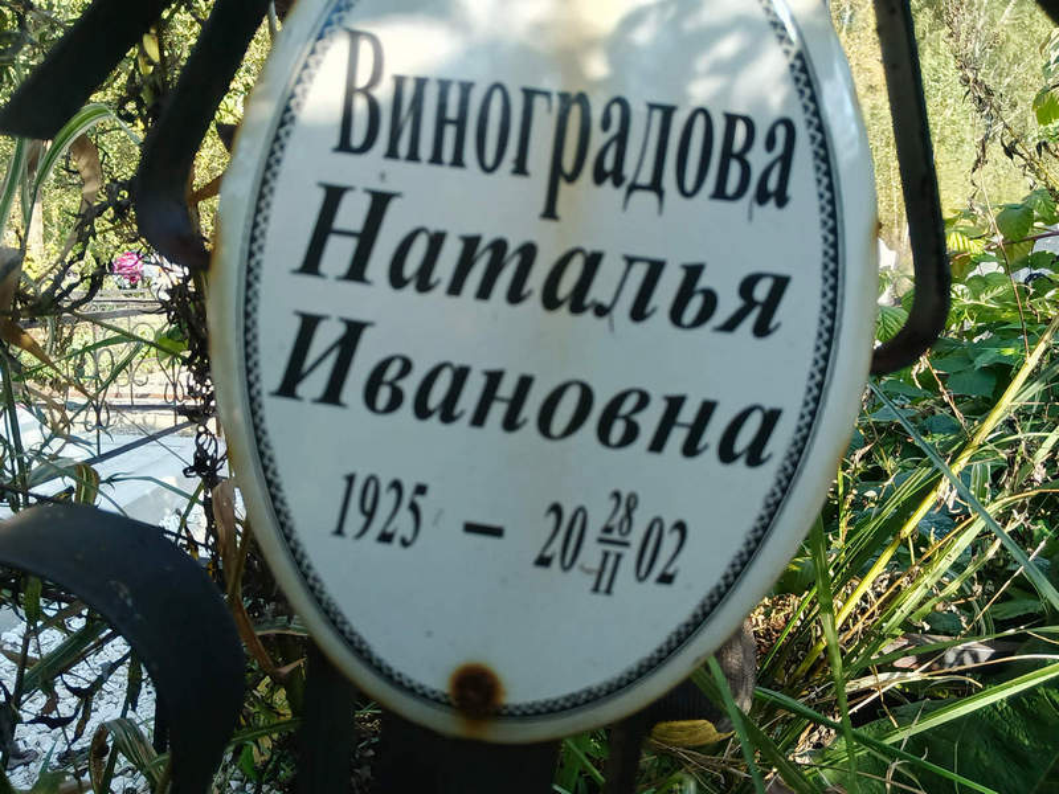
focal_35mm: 26
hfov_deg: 67.3
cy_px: 397
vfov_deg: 53.1
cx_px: 530
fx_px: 795
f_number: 2
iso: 100
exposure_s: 1/235
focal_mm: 3.56
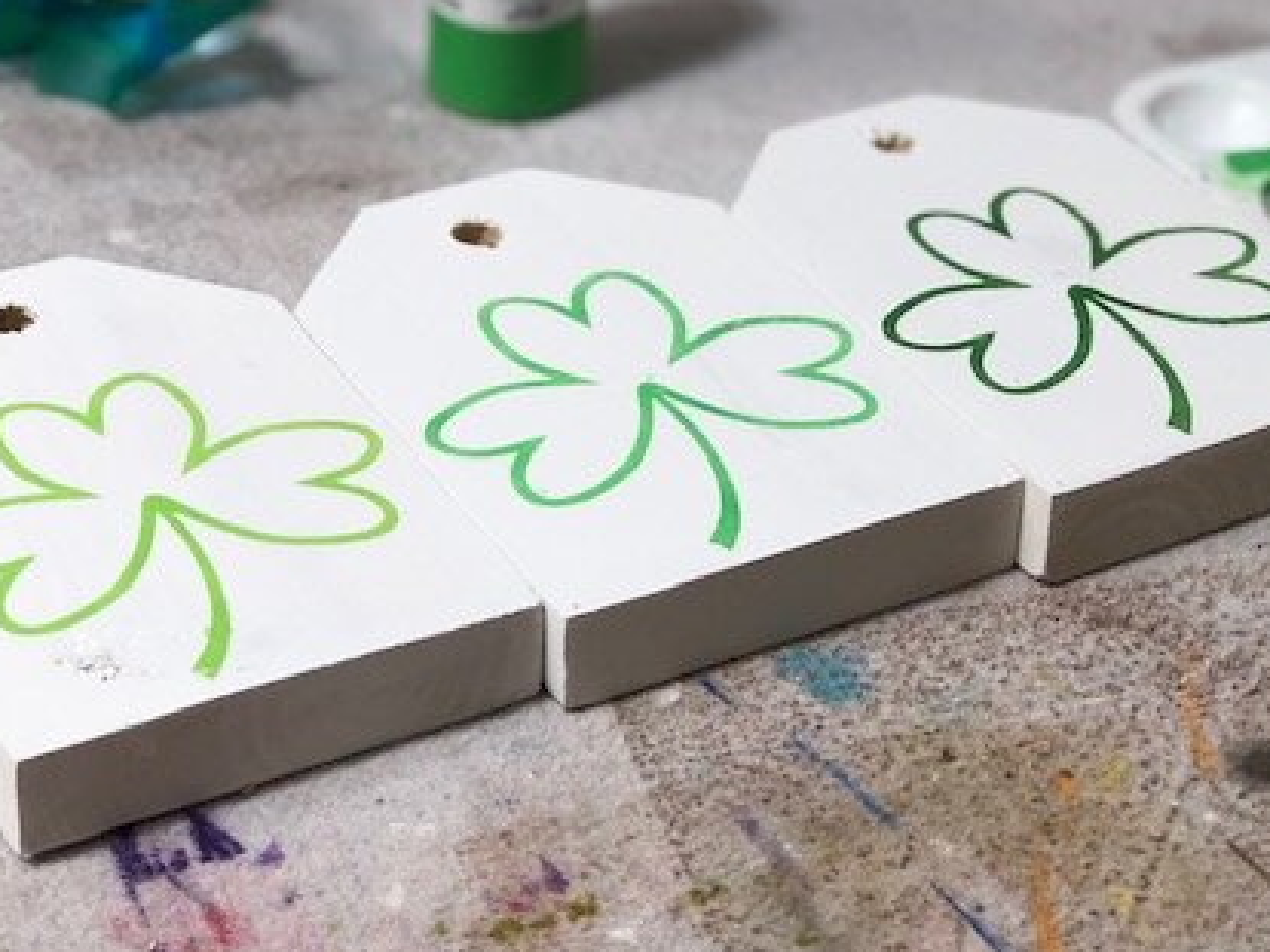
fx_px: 3228
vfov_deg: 16.7
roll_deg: -1.4
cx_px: 679
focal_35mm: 88
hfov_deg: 22.3
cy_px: 337
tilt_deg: -33.4
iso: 40
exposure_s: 1/30
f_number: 2.8
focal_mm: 6.6
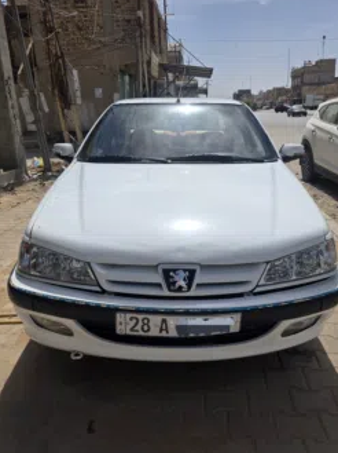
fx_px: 365
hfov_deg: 49.6
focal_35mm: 28
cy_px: 219
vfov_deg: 63.5
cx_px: 183
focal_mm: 6.3
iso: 64
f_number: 1.7
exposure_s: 1/10000
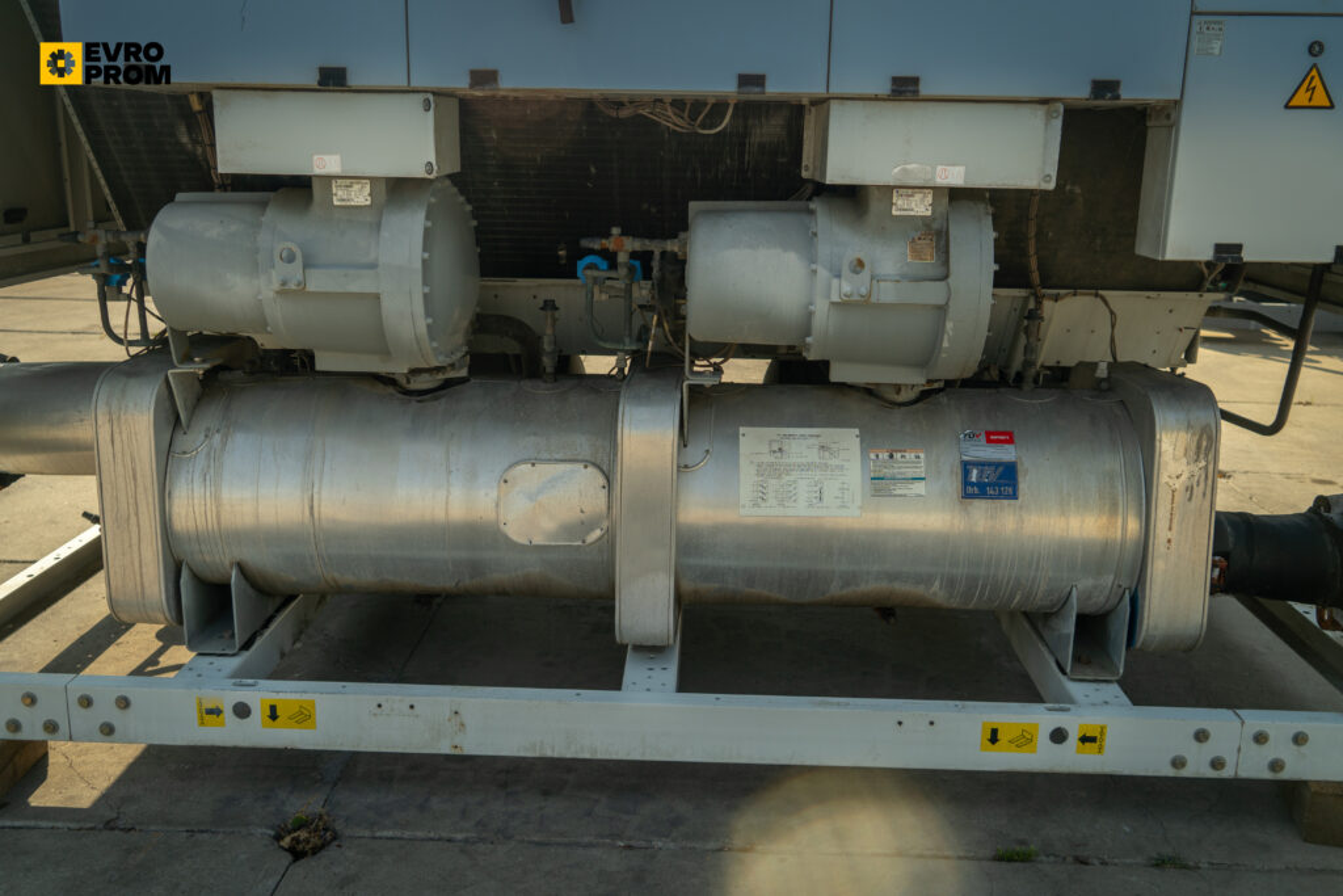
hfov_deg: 60.3
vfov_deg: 42.3
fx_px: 1157
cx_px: 672
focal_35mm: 31
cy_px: 448
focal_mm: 31
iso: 100
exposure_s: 1/250
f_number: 4.5
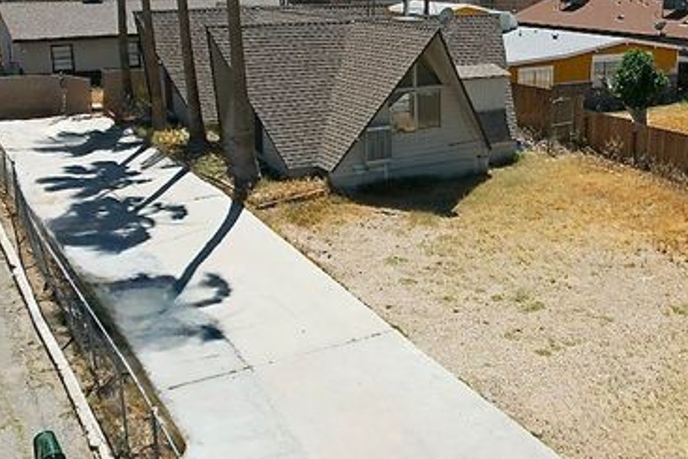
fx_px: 574
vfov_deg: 43.4
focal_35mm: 30
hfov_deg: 61.0
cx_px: 433
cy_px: 185
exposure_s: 1/640
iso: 100
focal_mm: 8.38
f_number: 2.8
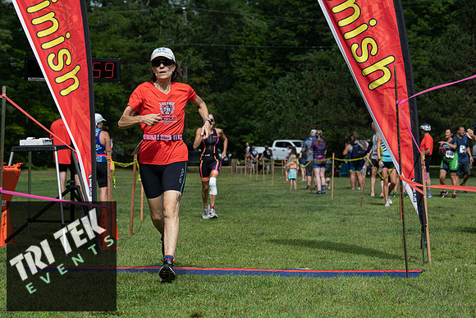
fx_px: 1322
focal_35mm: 100
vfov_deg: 13.7
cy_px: 159
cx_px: 238
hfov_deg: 20.4
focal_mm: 100
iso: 200
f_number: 6.3
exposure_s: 1/1000
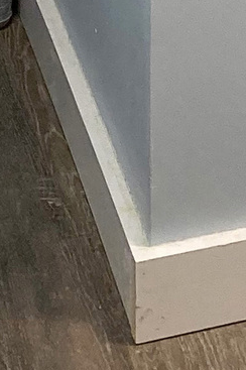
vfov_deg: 9.8
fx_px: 1879
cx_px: 399
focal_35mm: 183
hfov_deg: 7.3
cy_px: -553
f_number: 1.8
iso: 100
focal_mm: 3.99
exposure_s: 1/60
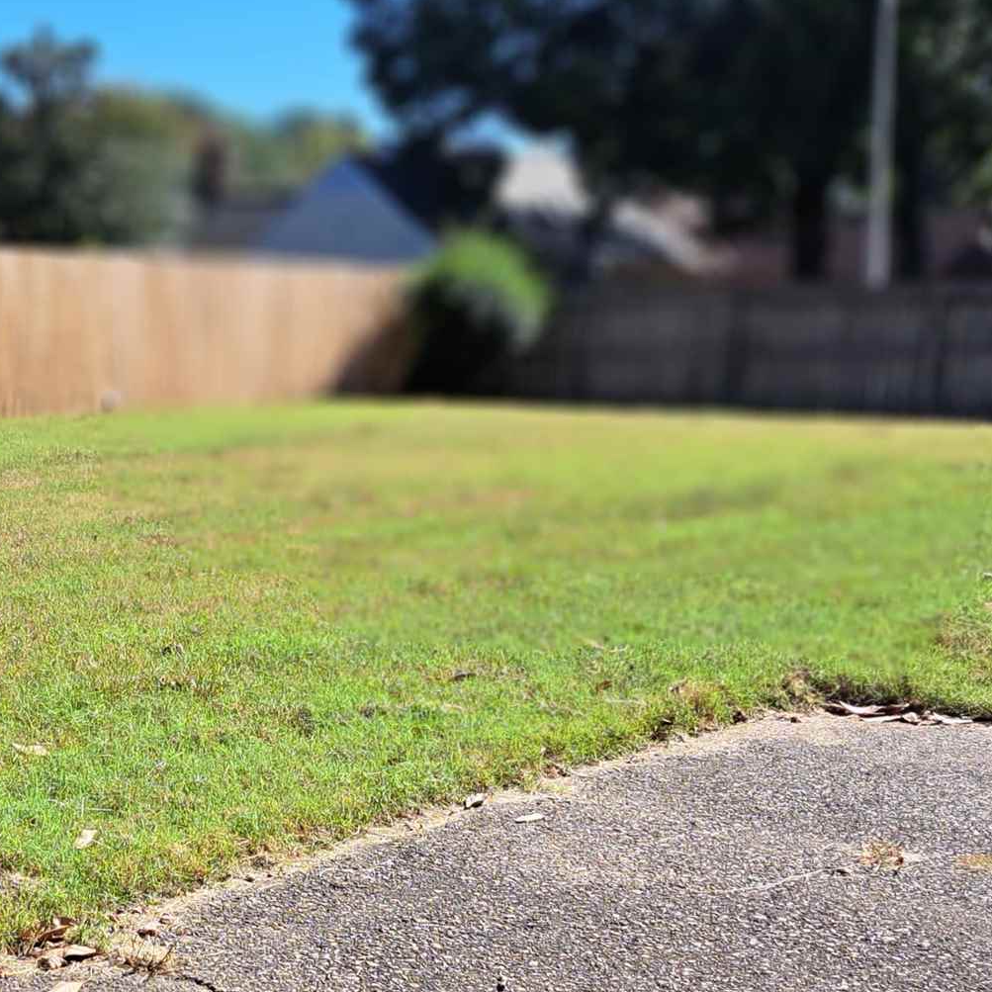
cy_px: 691
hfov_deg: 25.9
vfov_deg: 26.3
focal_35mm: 65
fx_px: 2107
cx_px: 160
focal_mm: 5.23
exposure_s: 1/1359
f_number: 1.8
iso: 50
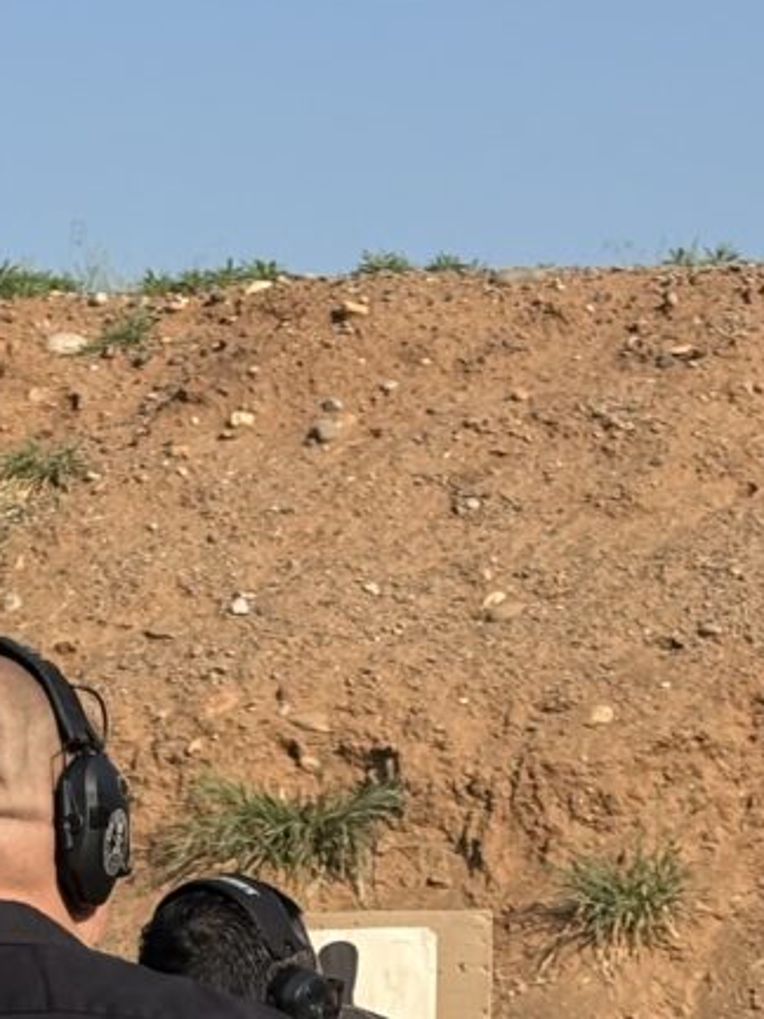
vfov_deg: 10.2
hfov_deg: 8.0
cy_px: 1701
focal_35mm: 185
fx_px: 5444
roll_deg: -1.2
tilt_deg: -4.7
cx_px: 163
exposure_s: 1/2364
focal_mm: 5.96
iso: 32
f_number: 1.6
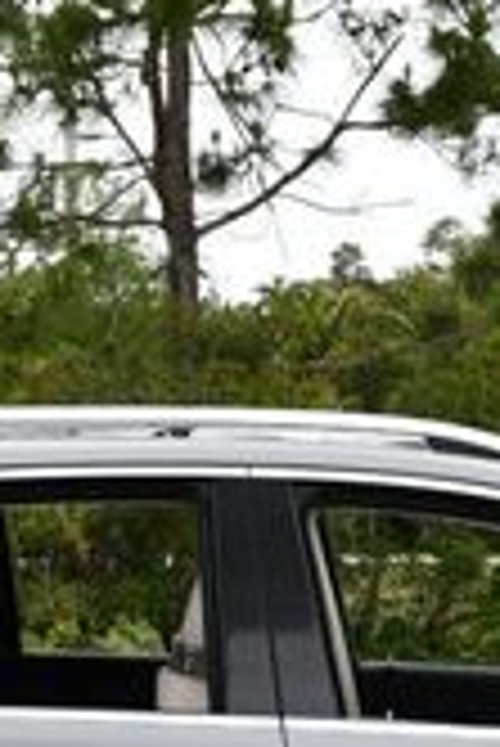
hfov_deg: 9.9
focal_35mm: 139
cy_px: 652
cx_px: 414
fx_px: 2890
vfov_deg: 14.6
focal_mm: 18
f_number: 8
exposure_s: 1/250
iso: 160
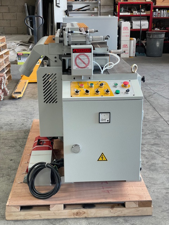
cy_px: 112
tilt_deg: -15.3
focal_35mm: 52
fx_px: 338
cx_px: 84
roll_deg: +1.4
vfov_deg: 36.8
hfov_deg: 28.0
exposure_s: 1/120
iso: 200
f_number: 2
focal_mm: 6
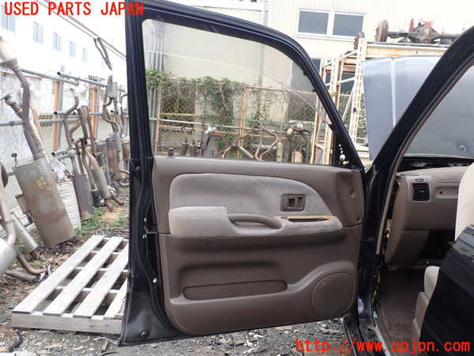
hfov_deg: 60.0
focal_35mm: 30
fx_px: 411
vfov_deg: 46.8
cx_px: 237
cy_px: 178
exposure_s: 1/250
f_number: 3.2
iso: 100
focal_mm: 5.4
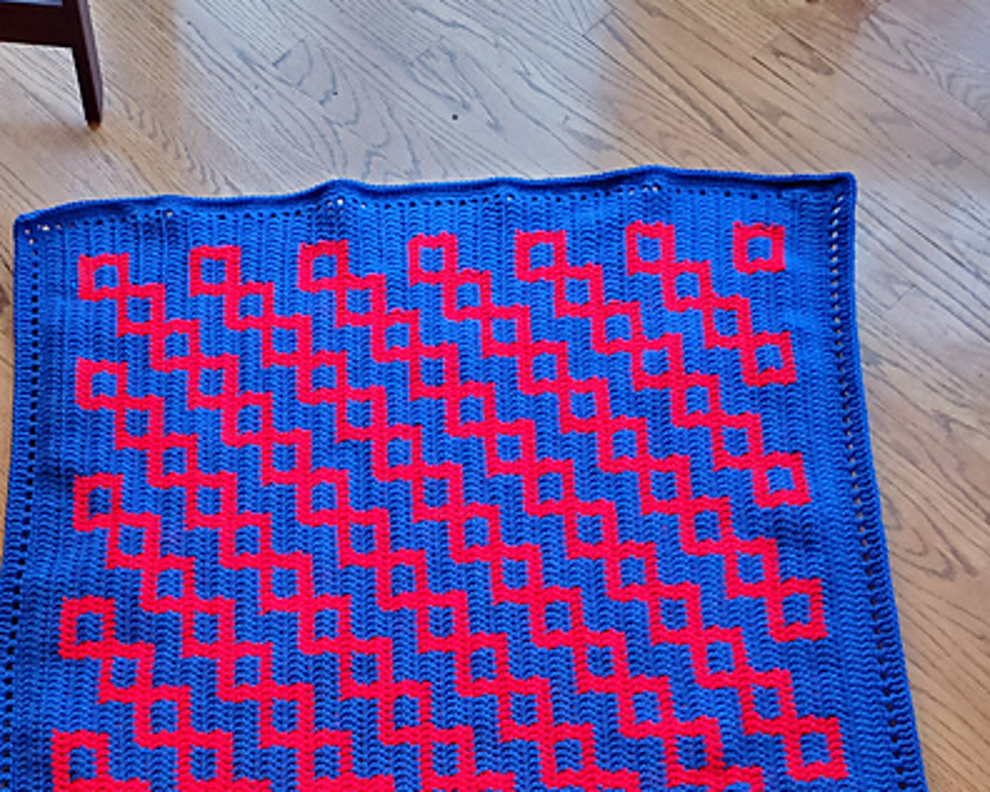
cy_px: 722
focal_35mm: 41
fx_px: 1202
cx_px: 430
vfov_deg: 34.4
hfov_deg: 44.7
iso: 640
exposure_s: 1/39
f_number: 1.5
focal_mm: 4.3
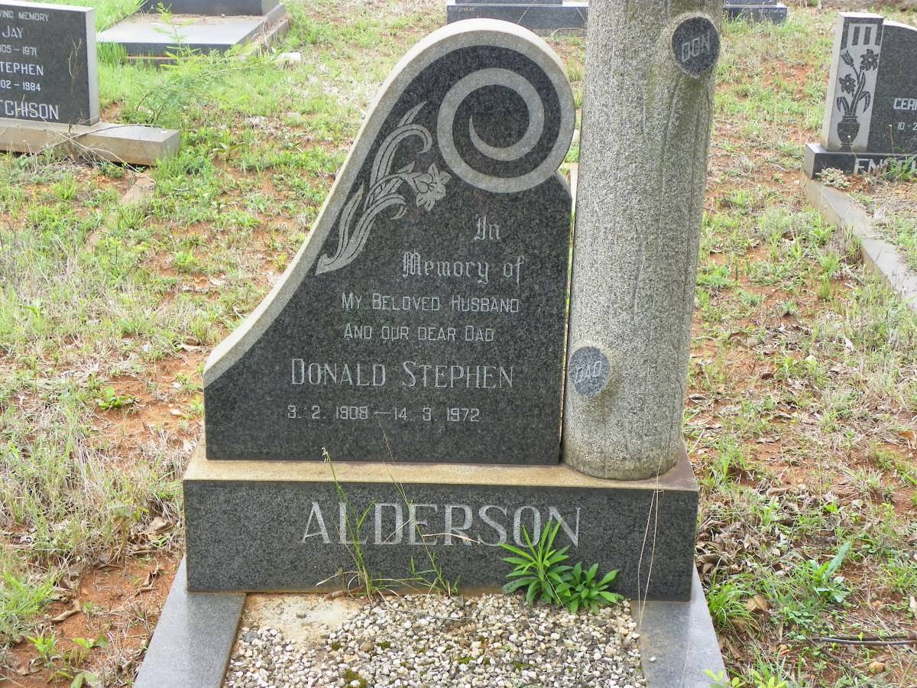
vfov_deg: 25.2
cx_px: 458
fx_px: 1536
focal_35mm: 58
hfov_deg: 33.2
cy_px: 344
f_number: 3.5
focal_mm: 10.3
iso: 64
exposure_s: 1/125
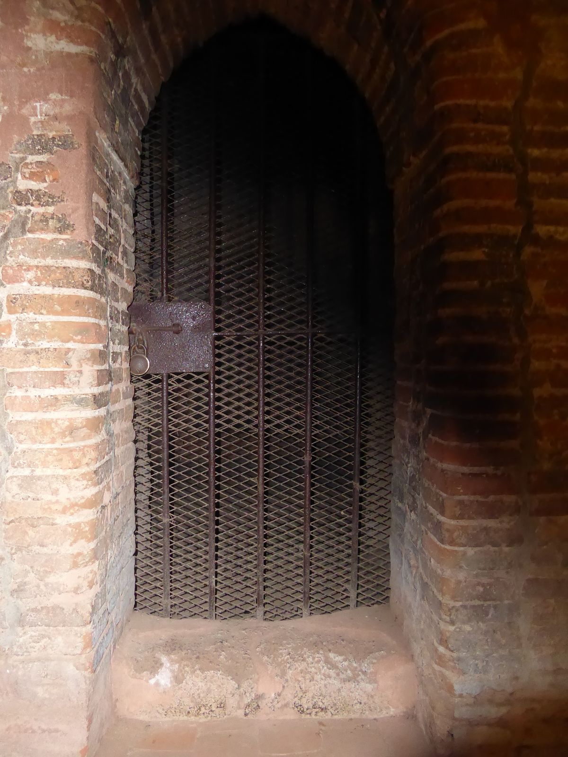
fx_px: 547
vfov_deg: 69.4
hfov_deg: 54.9
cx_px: 284
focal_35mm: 25
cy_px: 378
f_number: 3.3
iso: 800
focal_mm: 4.3
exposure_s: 1/8
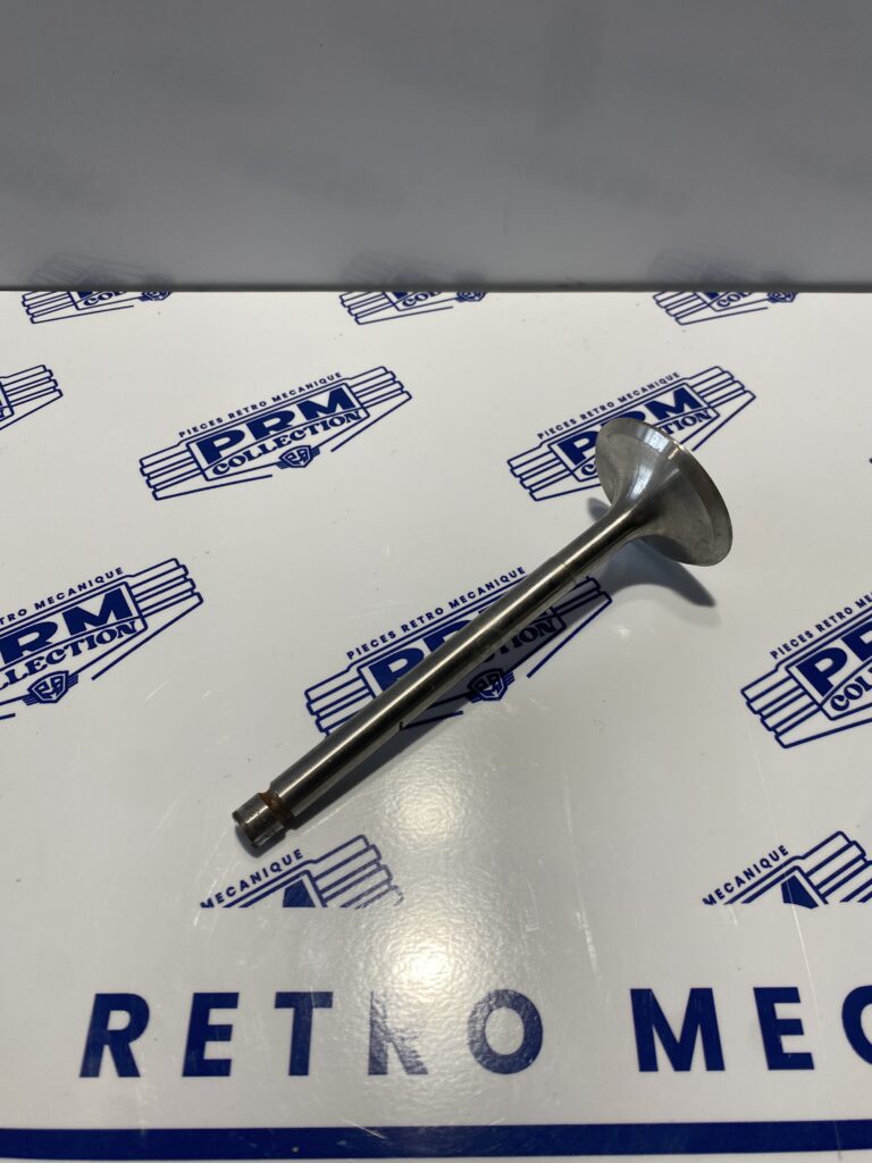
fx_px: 873
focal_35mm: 26
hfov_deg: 53.1
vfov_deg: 67.3
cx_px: 436
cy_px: 582
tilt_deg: -54.7
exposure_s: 1/247
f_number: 1.8
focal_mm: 4.25
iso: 32
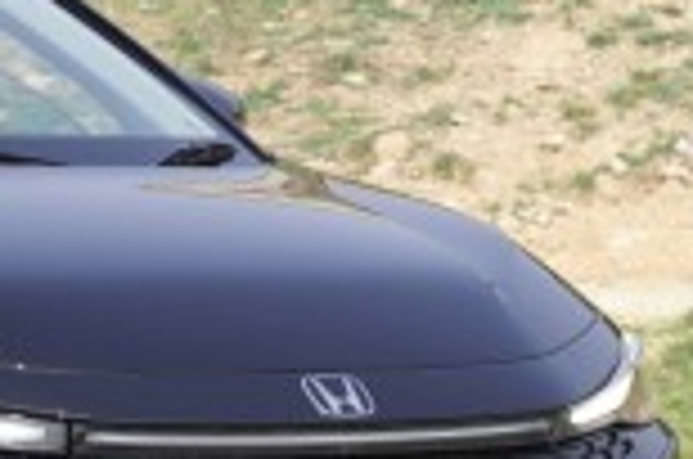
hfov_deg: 5.7
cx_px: 212
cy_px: -16
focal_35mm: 364
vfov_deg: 3.8
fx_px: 6992
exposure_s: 1/500
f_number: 6.3
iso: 160
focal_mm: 70
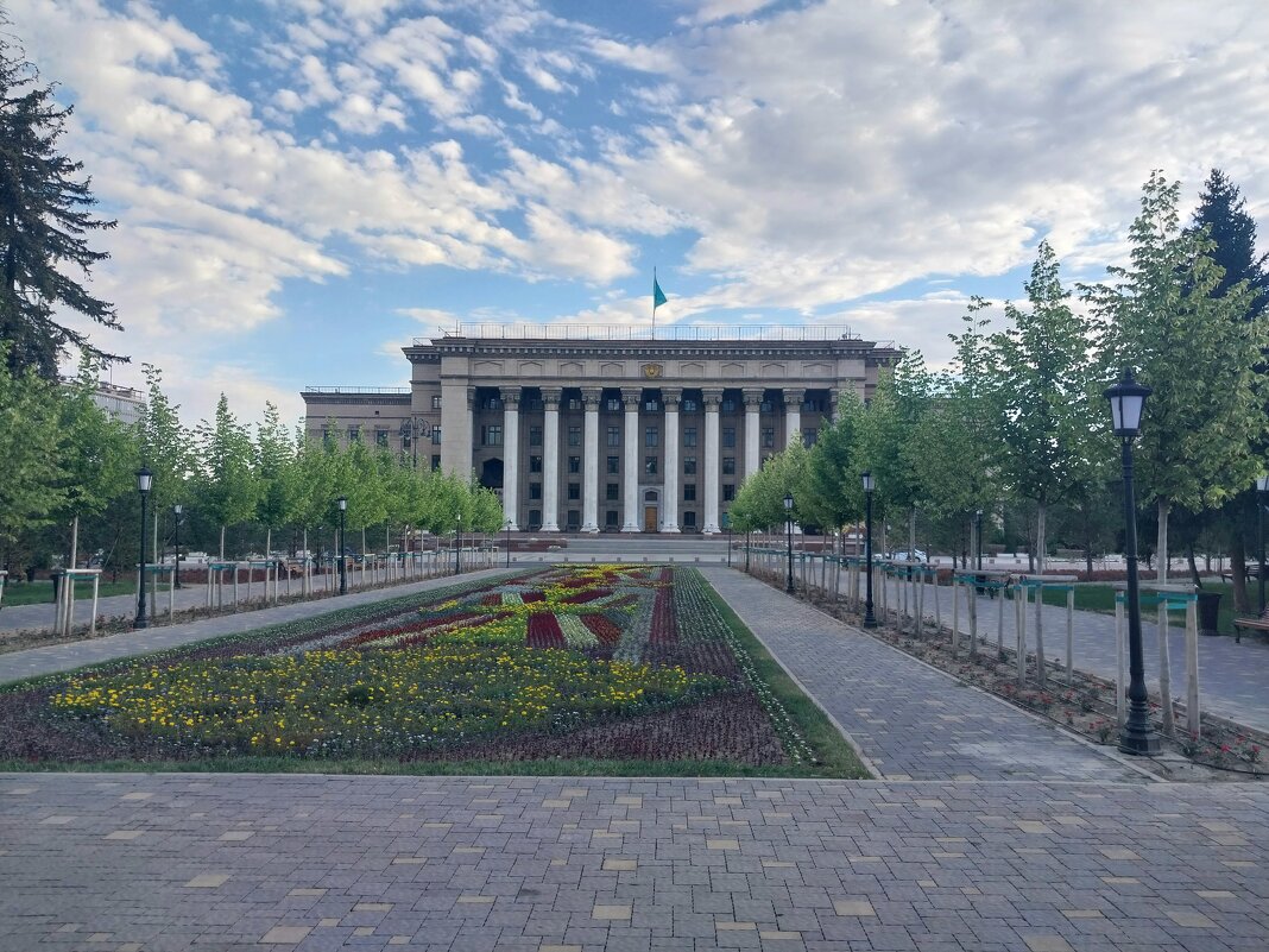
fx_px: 953
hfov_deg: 67.3
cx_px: 634
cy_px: 476
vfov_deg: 53.1
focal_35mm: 26
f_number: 1.8
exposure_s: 1/250
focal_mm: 4
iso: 20
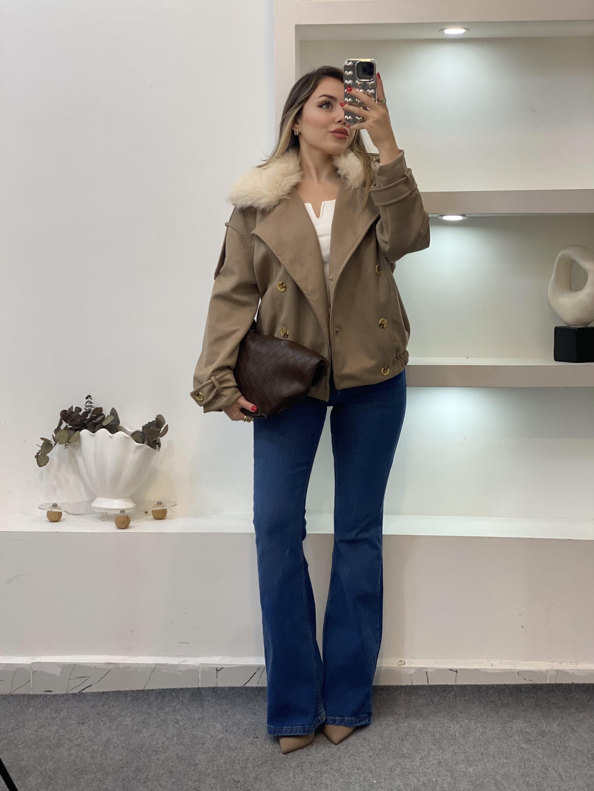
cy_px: 396
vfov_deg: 36.8
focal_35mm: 52
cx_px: 297
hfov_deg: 28.0
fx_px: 1190
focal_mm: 6
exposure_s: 1/100
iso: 80
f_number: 2
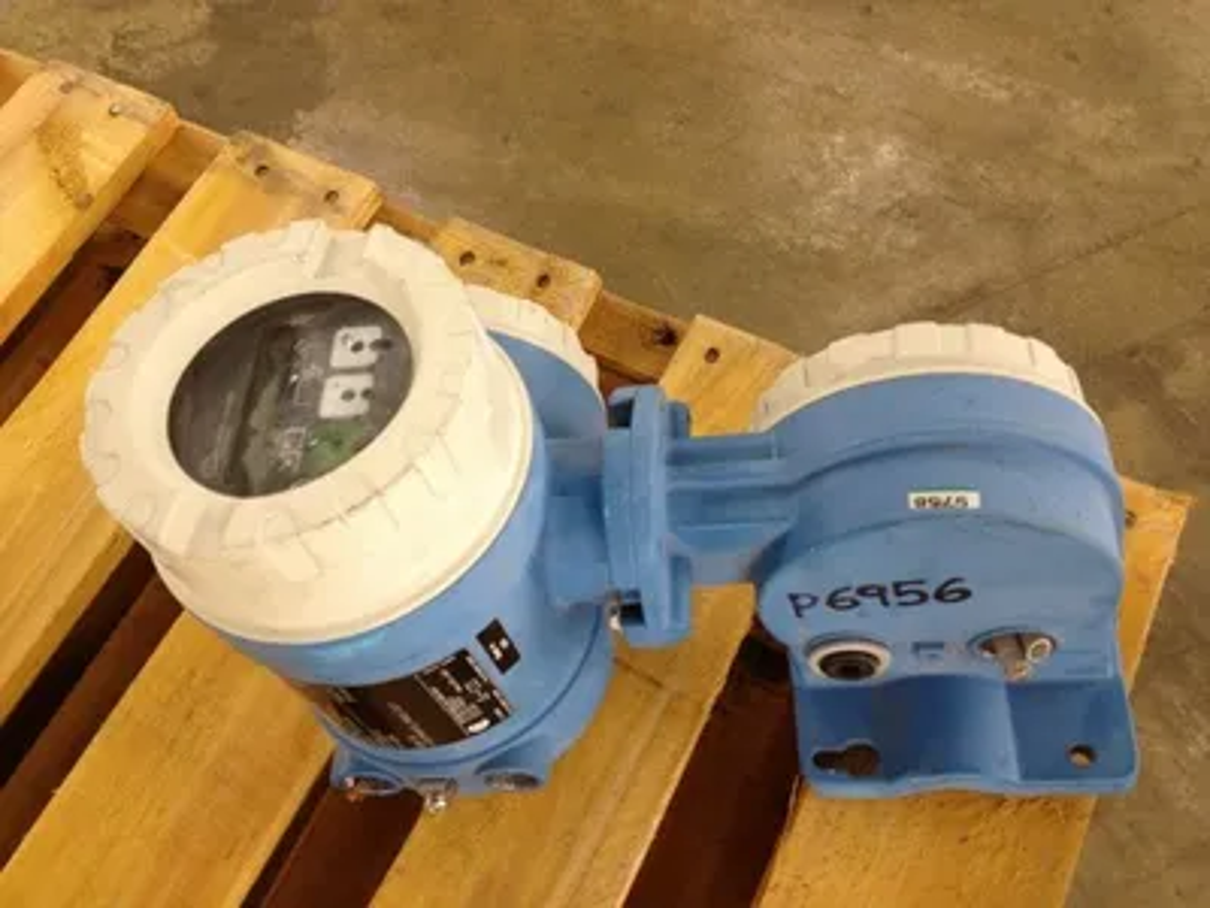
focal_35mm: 35
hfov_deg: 52.6
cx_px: 605
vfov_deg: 40.7
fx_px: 1223
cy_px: 454
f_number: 2.4
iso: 200
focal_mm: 4.28
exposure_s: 1/20
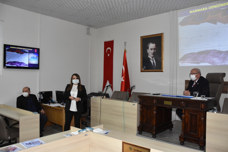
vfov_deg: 43.6
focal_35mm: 30
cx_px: 114
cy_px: 76
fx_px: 190
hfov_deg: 61.9
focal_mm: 20
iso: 1600
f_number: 4.5
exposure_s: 1/160
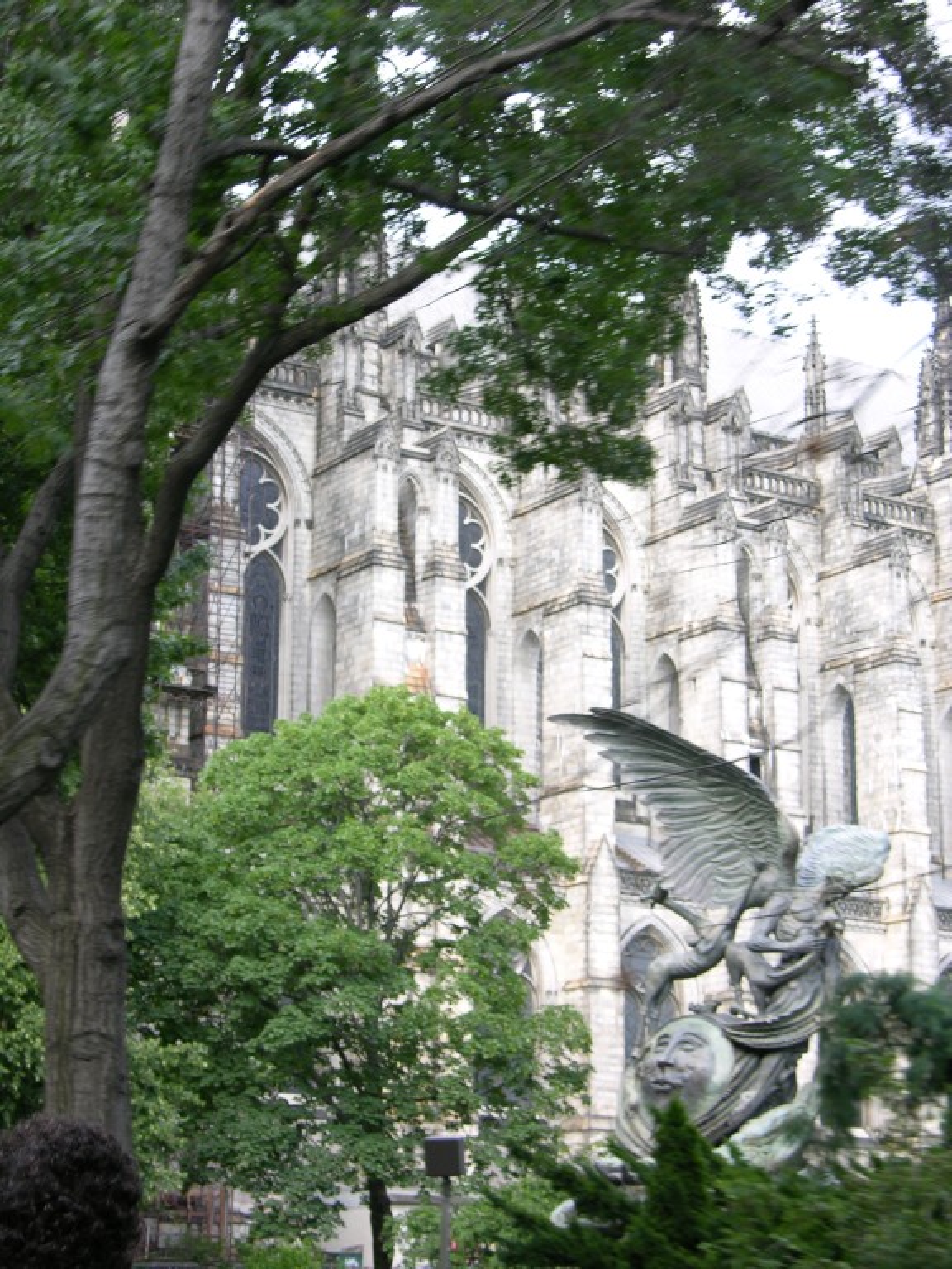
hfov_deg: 19.9
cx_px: 476
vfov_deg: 26.3
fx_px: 2714
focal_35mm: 74
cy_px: 634
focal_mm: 18.8
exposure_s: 1/63.5
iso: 50
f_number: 3.8
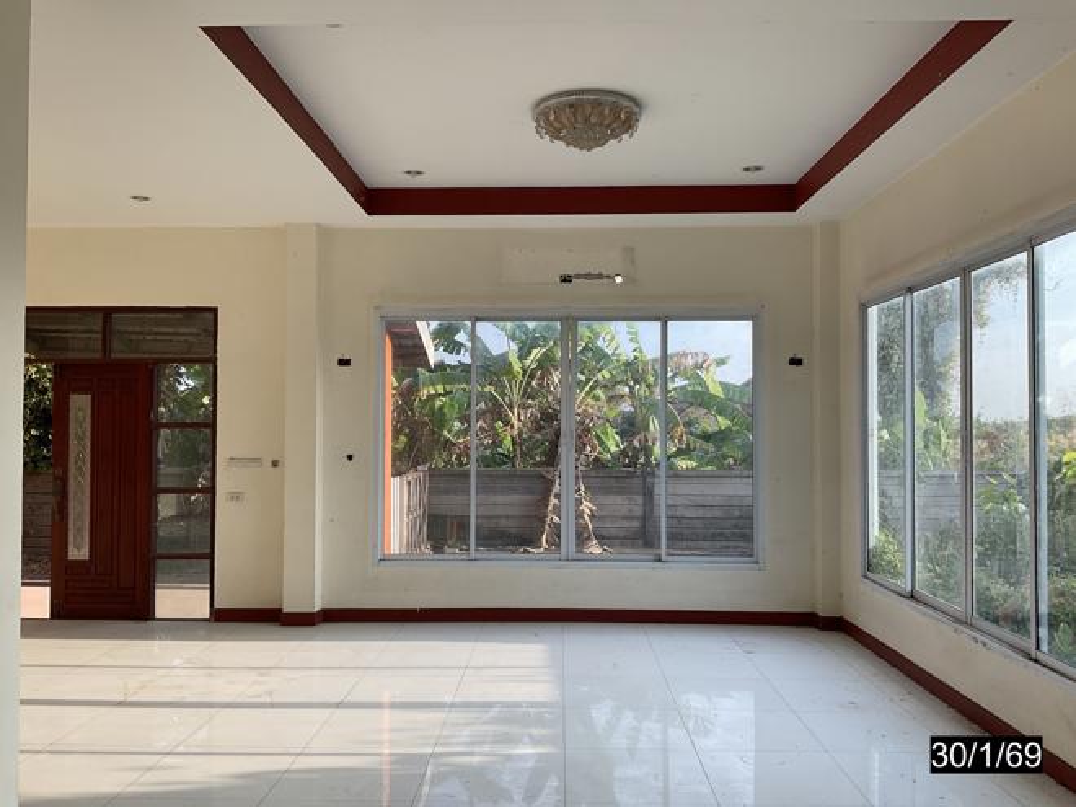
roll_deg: +0.7
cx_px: 538
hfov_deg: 61.7
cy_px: 404
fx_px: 901
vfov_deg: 48.2
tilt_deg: +1.6
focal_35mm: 29
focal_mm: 3
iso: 16
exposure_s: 1/276
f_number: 1.8
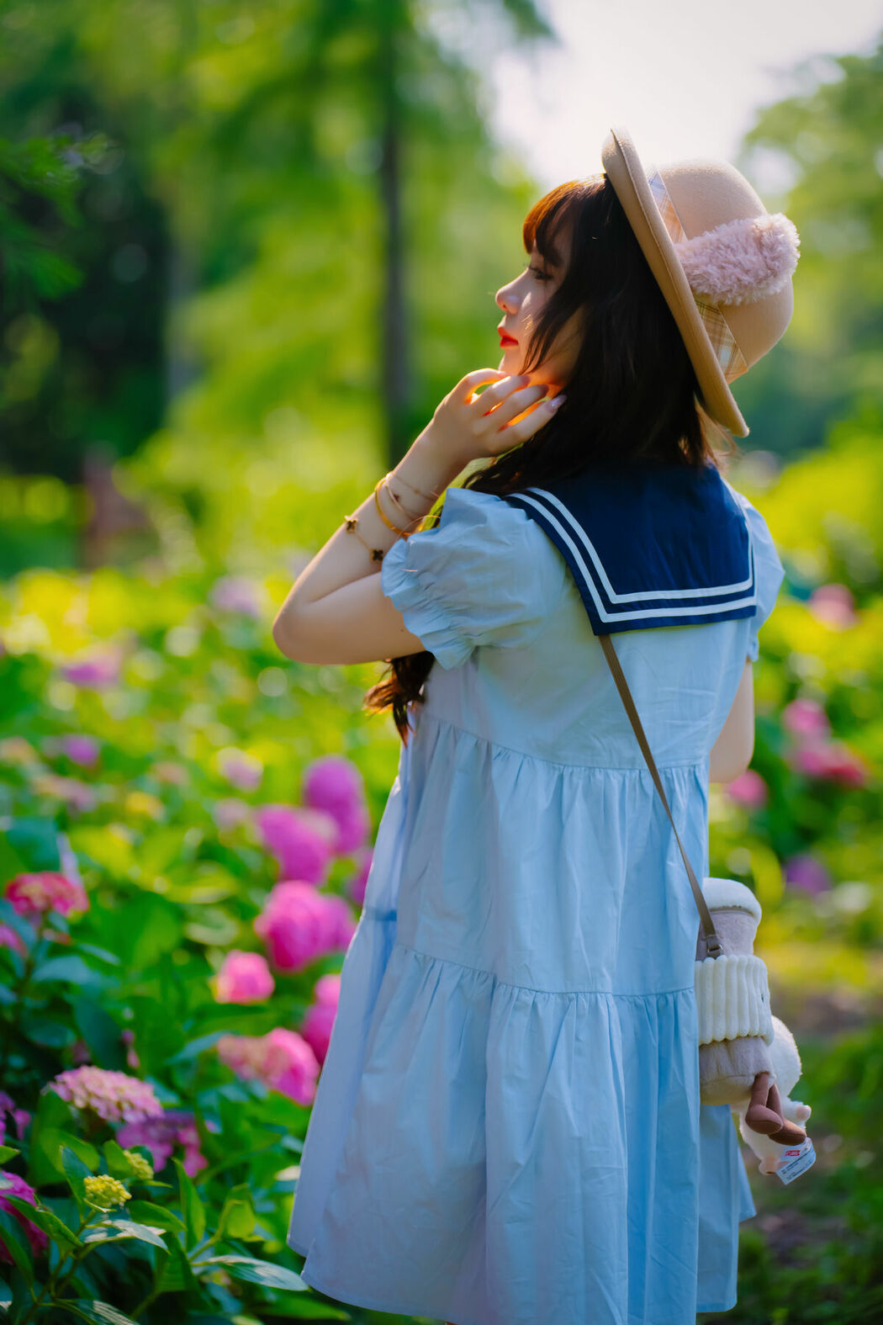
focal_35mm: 103
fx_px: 3789
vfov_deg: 19.8
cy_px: 662
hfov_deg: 13.3
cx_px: 442
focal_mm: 103
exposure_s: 1/640
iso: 100
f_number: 2.8
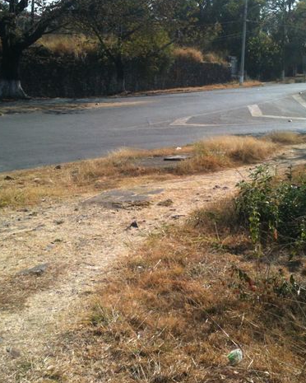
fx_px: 532
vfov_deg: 39.5
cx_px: 187
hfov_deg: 32.0
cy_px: 189
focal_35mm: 47
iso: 64
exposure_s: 1/1160
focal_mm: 3.85
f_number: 2.8
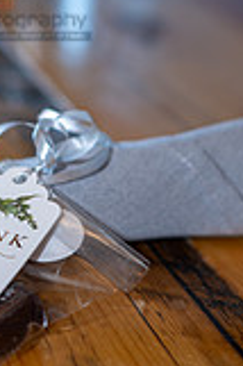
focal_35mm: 140
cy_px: 7
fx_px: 1420
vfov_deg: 14.5
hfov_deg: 9.7
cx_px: -2
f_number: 2.8
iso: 100
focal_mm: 50
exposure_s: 1/125
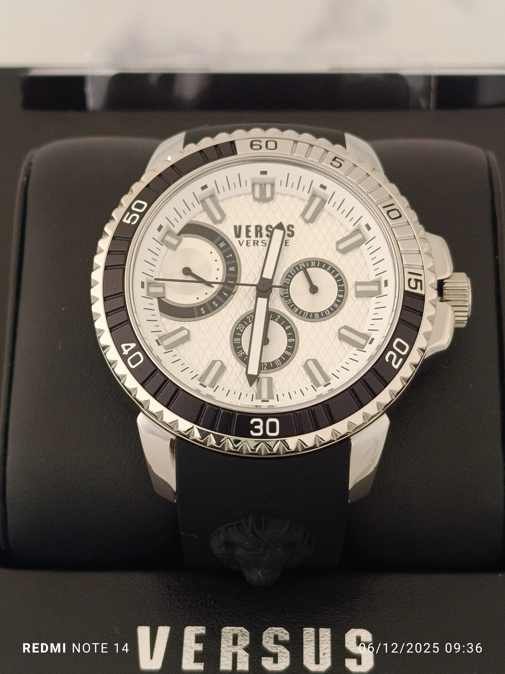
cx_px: 252
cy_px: 337
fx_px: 1401
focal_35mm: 72
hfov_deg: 20.4
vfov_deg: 27.0
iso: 663
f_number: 1.7
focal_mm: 5.24
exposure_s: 1/50
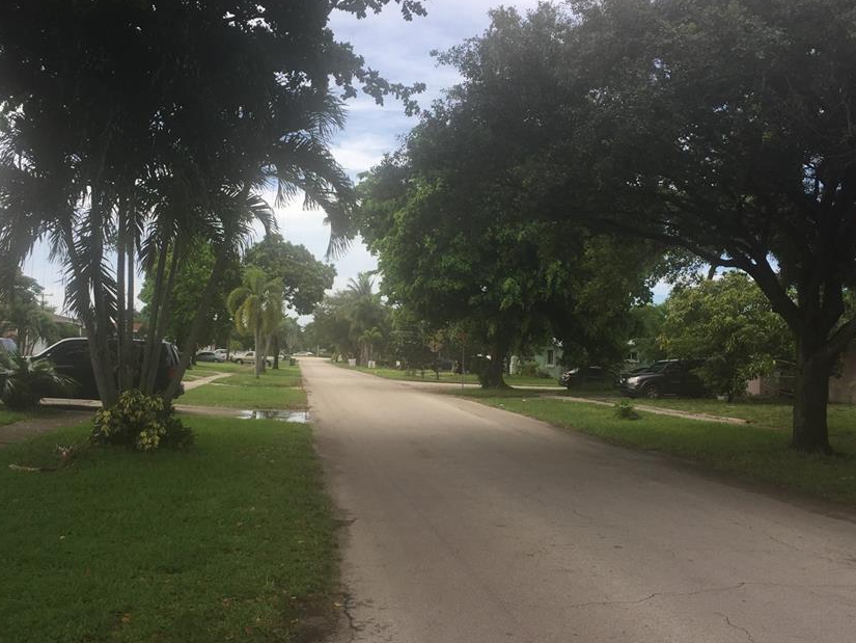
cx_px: 372
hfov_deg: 51.2
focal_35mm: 36
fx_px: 890
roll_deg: -1.6
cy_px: 344
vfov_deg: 39.6
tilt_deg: +0.7
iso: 32
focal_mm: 4.15
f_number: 2.2
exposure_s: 1/746
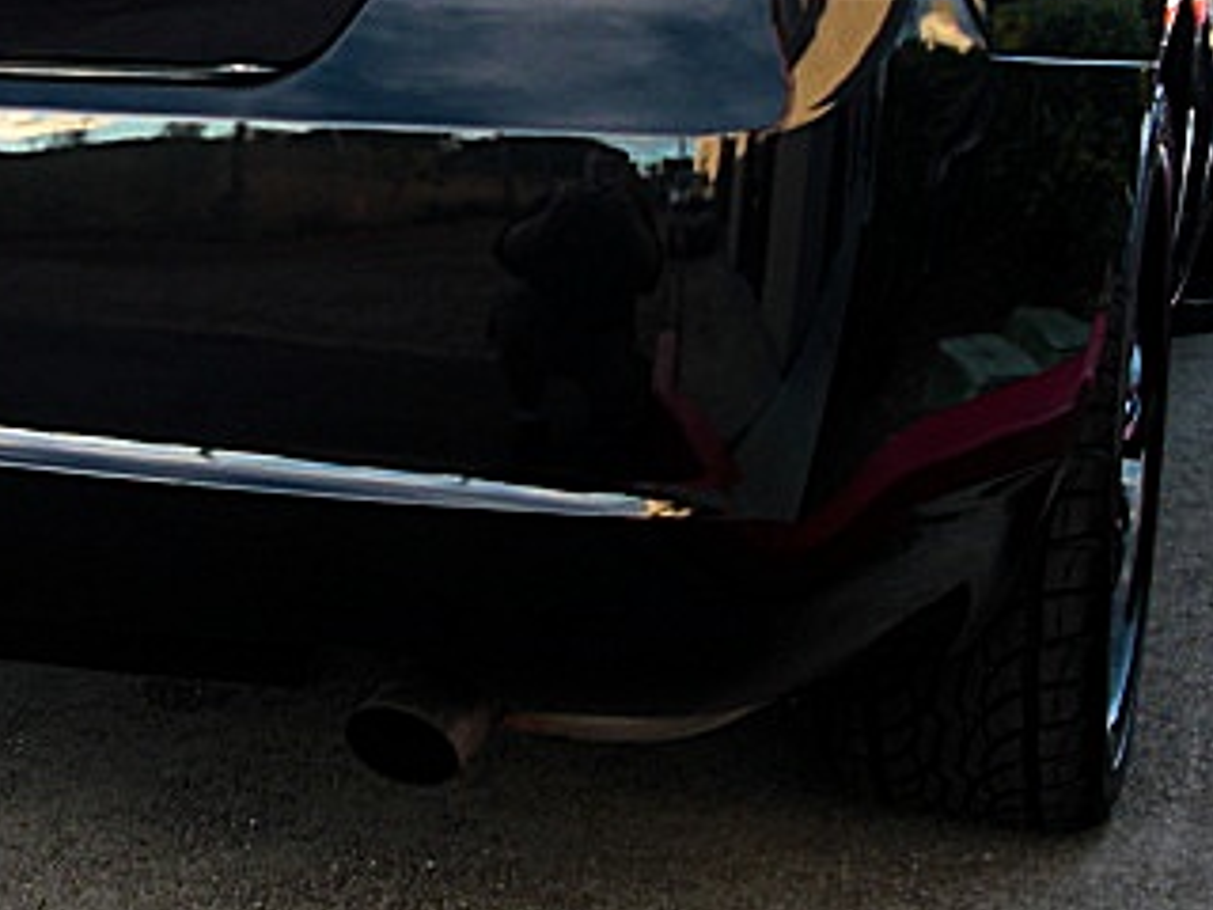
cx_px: 201
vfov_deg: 20.3
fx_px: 2523
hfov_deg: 26.4
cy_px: 212
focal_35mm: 72
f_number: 2.8
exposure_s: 1/100
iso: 100
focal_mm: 6.3
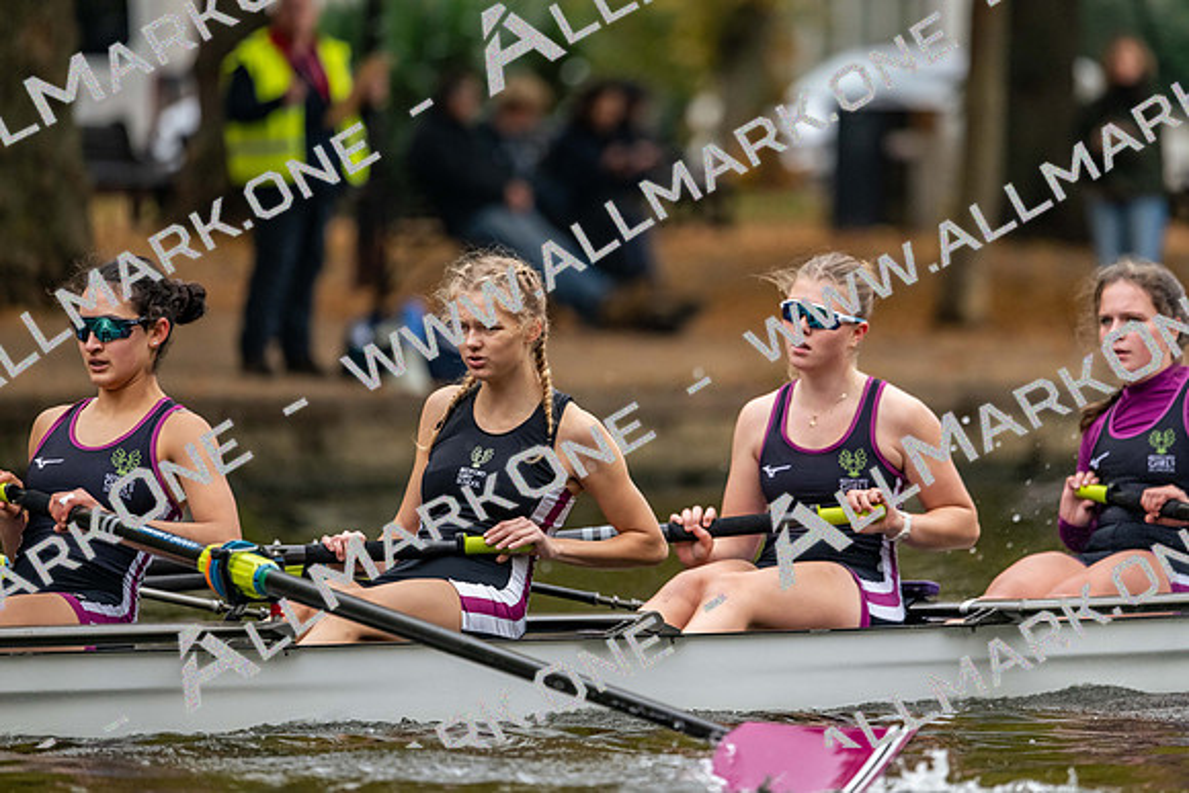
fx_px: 13214
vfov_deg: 3.4
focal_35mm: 400
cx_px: 594
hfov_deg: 5.2
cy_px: 396
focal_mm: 400
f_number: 4.5
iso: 2200
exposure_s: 1/2500
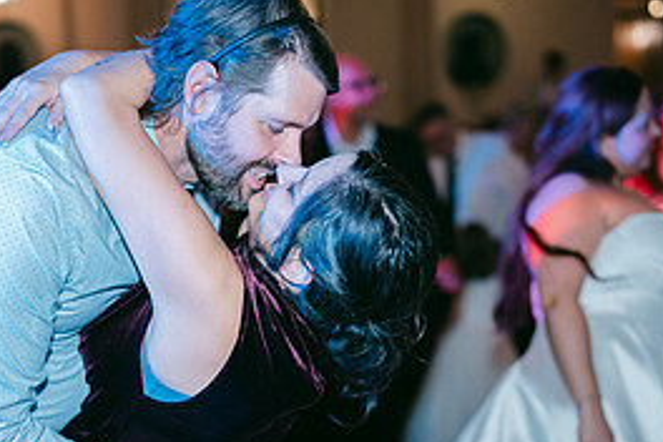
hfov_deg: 26.2
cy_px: 378
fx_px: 1418
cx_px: 256
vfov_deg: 17.5
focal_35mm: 77
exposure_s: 1/125
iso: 1250
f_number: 1.2
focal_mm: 35
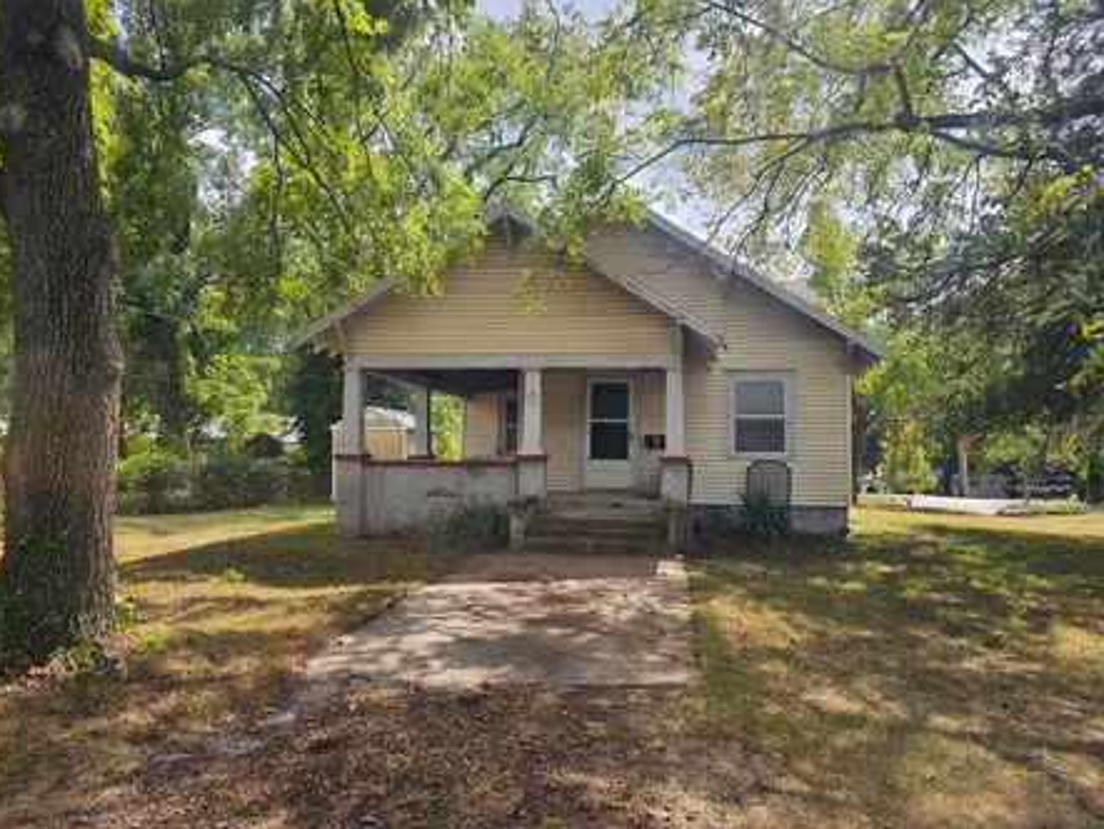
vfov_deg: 53.1
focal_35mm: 26
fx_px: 830
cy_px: 423
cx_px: 572
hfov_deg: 67.3
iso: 10
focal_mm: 6.3
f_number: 1.7
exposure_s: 1/417
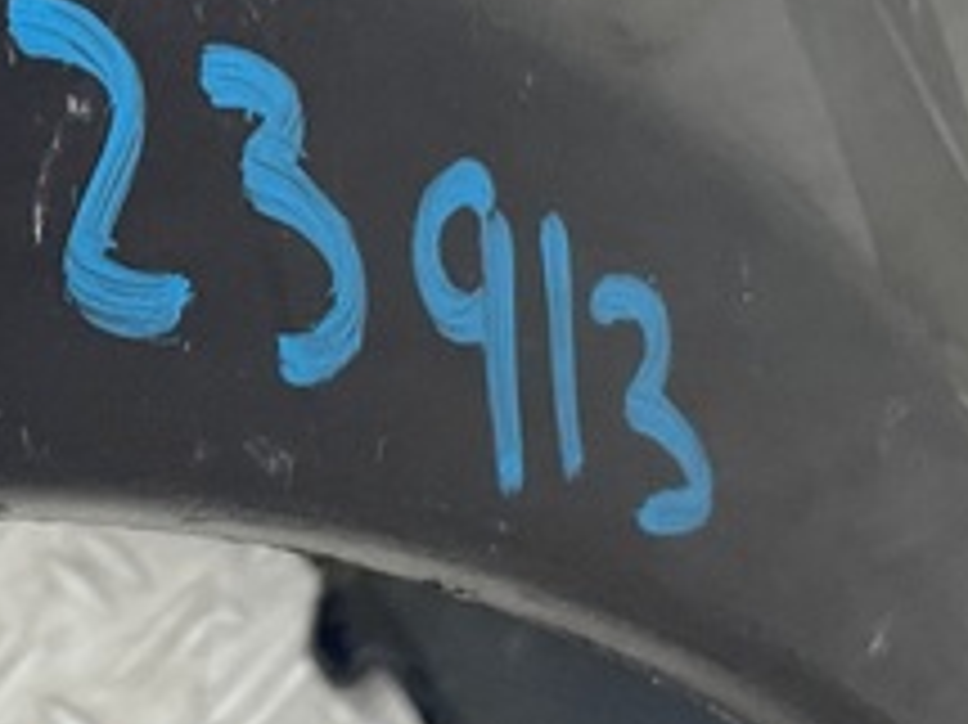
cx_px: 63
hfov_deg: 14.3
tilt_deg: -34.9
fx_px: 3801
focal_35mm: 136
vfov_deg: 10.7
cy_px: -171
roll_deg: +35.8
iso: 40
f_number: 1.8
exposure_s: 1/120
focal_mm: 3
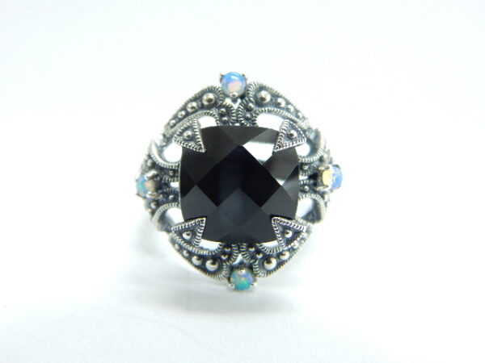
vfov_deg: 39.7
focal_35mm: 36
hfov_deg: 51.4
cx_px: 242
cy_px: 182
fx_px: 504
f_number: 4
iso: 400
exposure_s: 1/15
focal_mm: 6.4
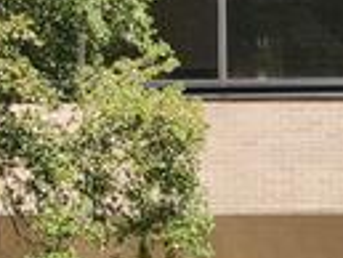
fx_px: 1894
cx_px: 683
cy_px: 215
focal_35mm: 191
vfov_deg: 7.8
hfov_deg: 9.7
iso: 100
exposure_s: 1/25
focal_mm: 4.5
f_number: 2.8
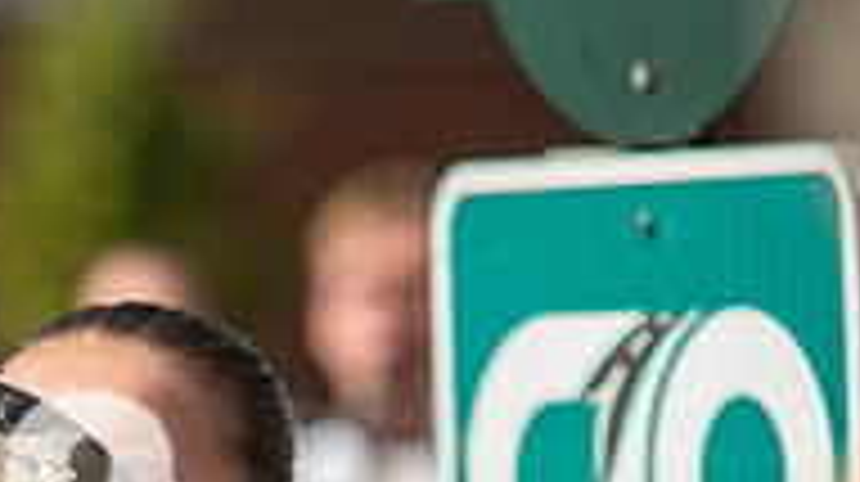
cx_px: -167
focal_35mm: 477
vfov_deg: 2.5
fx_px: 10867
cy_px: 604
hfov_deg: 4.5
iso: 400
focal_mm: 150
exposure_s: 1/8000
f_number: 2.8
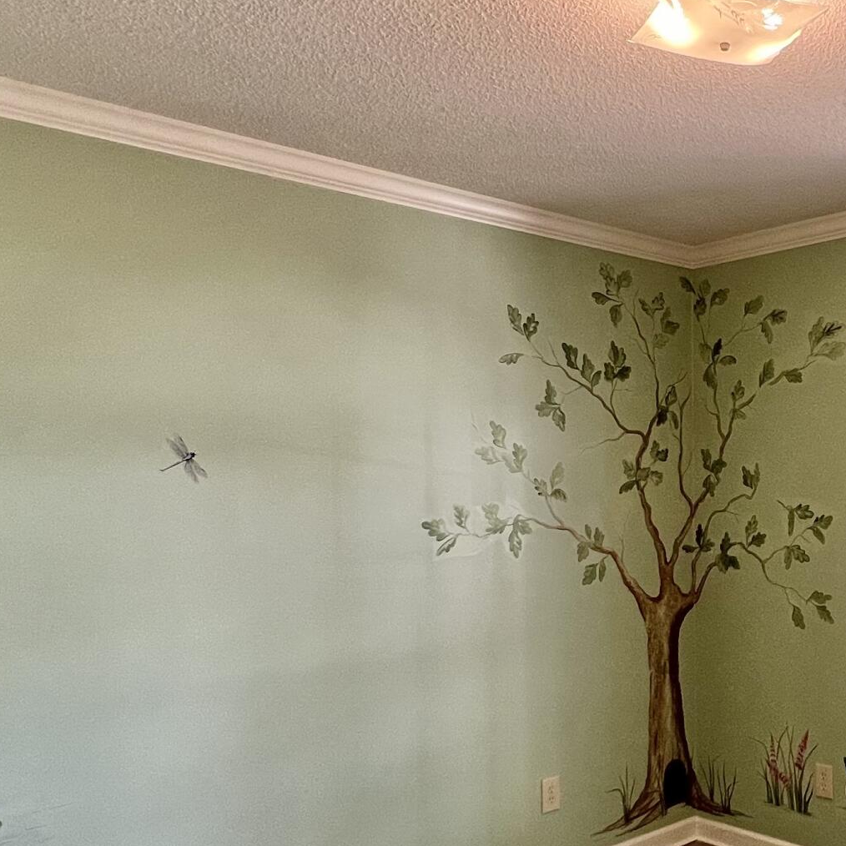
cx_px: 735
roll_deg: +0.5
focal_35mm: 34
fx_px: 940
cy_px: 520
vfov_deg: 48.1
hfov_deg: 44.8
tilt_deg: -1.3
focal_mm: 1.57
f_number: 1.8
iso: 125
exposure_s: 1/60
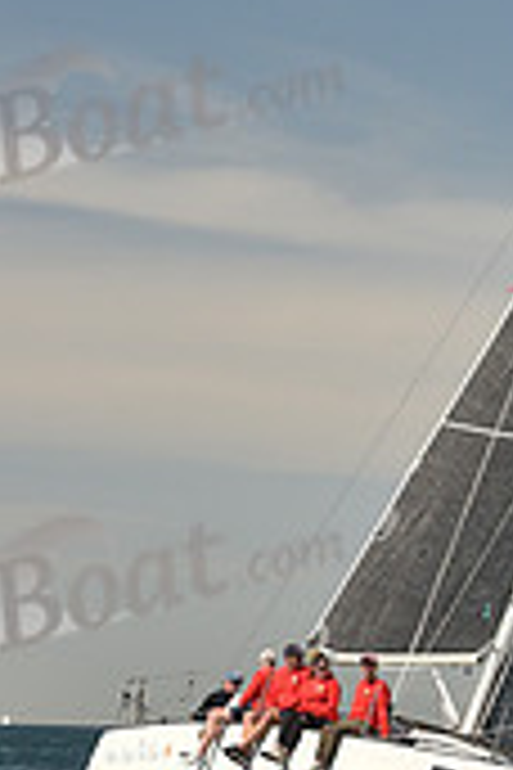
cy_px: 315
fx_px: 5792
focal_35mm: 271
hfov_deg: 5.1
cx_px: 578
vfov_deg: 7.6
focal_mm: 80
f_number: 5.6
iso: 250
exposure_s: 1/640
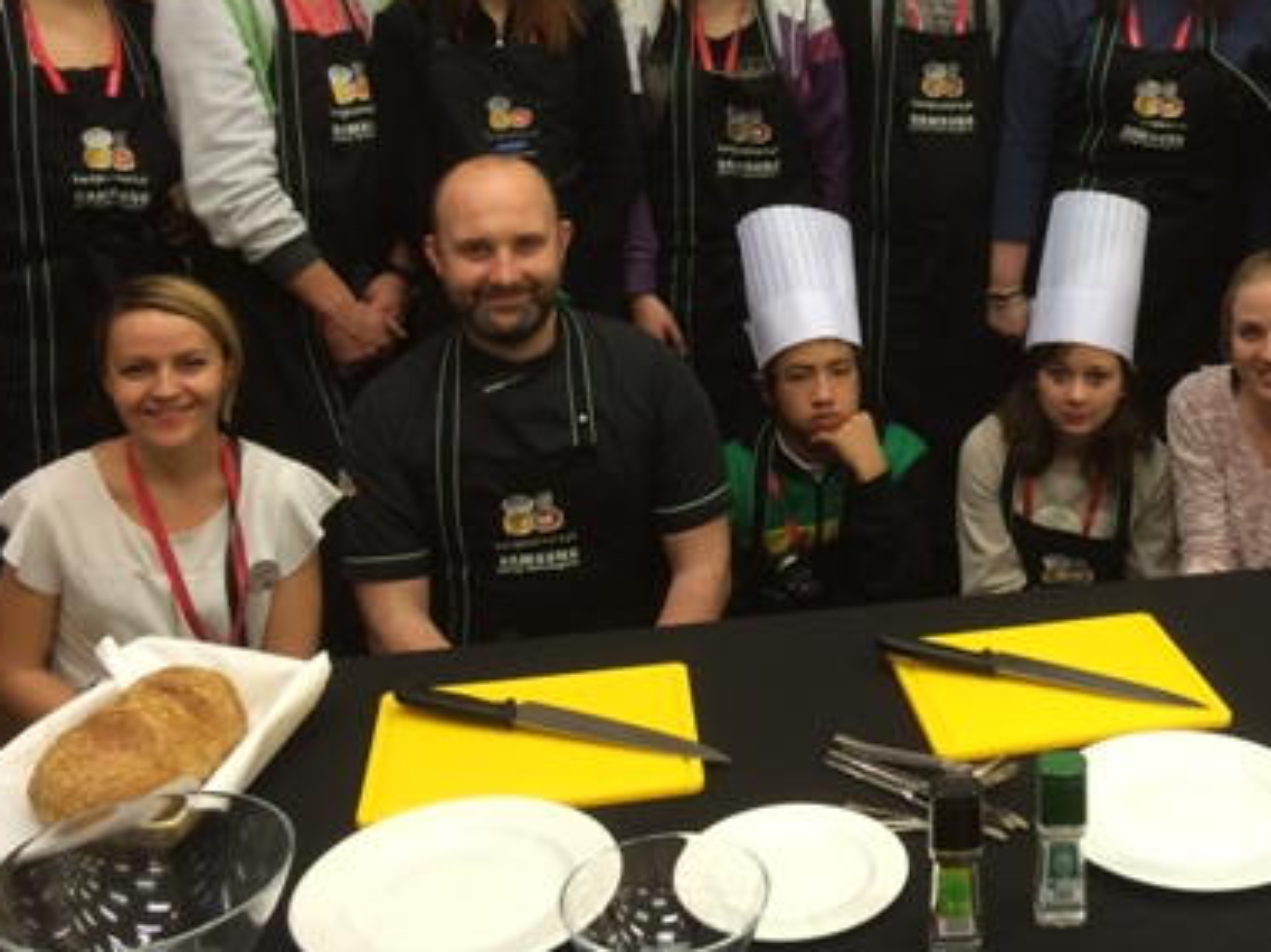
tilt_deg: -12.4
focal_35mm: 49
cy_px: 231
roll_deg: +1.2
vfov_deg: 29.2
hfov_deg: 37.8
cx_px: 973
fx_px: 1799
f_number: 2.2
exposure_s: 1/33
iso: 50
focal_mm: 4.15
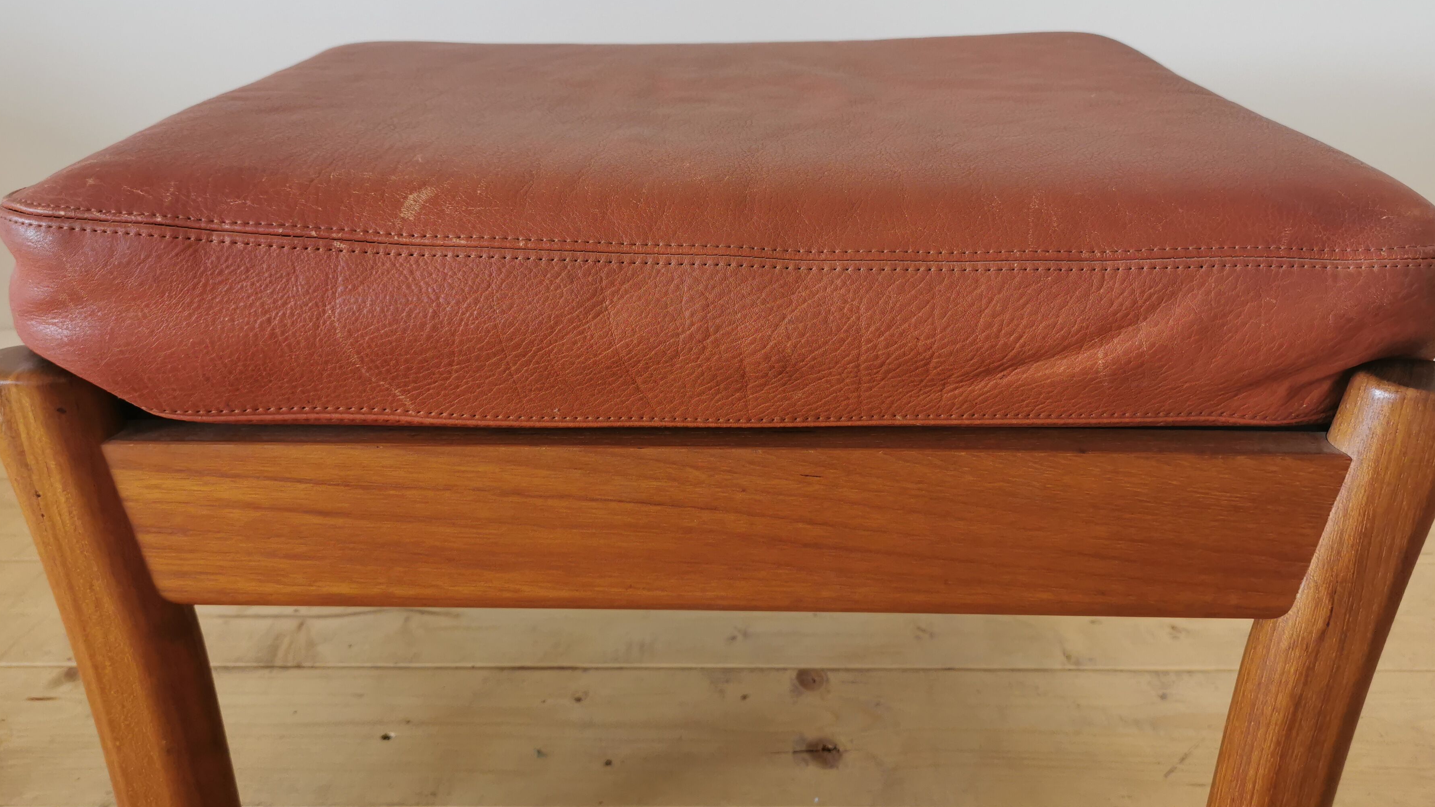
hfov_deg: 64.3
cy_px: 318
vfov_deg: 38.8
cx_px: 726
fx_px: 1142
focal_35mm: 30
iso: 125
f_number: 1.8
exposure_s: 1/100
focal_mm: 5.58
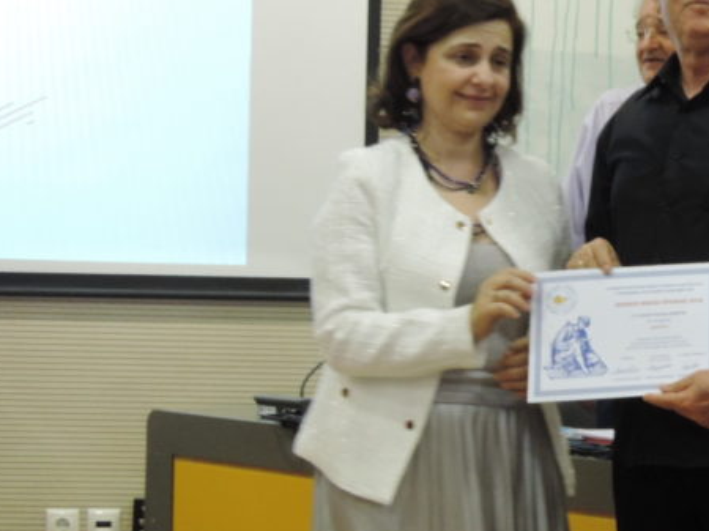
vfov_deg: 13.8
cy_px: 265
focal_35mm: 107
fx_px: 2190
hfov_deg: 18.1
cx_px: 619
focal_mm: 8.3
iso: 400
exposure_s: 1/30
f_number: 3.5
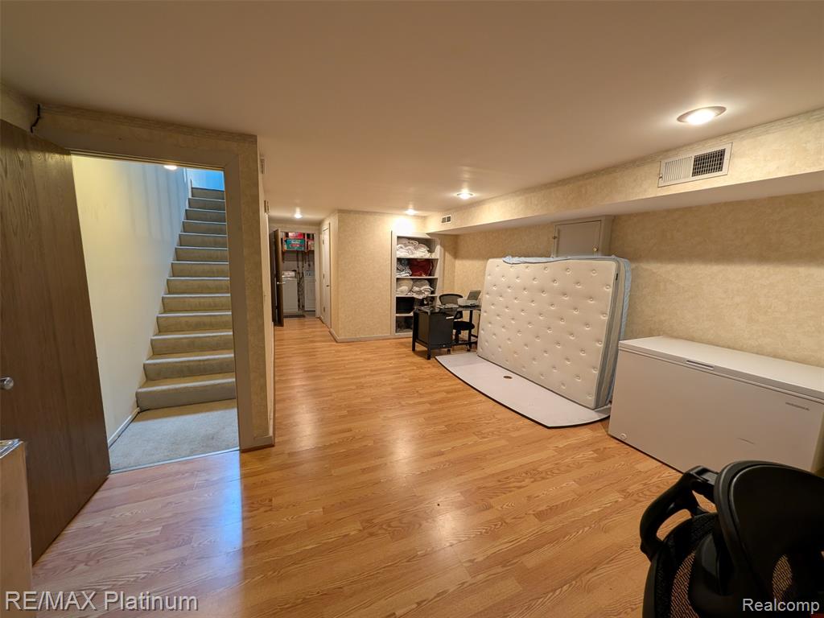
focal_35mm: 12
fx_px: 286
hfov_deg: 110.5
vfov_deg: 94.5
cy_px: 309
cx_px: 412
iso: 86
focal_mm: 2.02
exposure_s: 1/24
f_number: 1.7
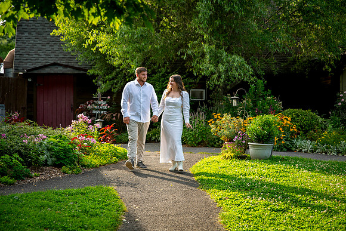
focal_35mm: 69
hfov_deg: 29.2
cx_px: 173
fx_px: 663
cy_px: 114
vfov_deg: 19.8
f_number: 2.8
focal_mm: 62
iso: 400
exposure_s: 1/800
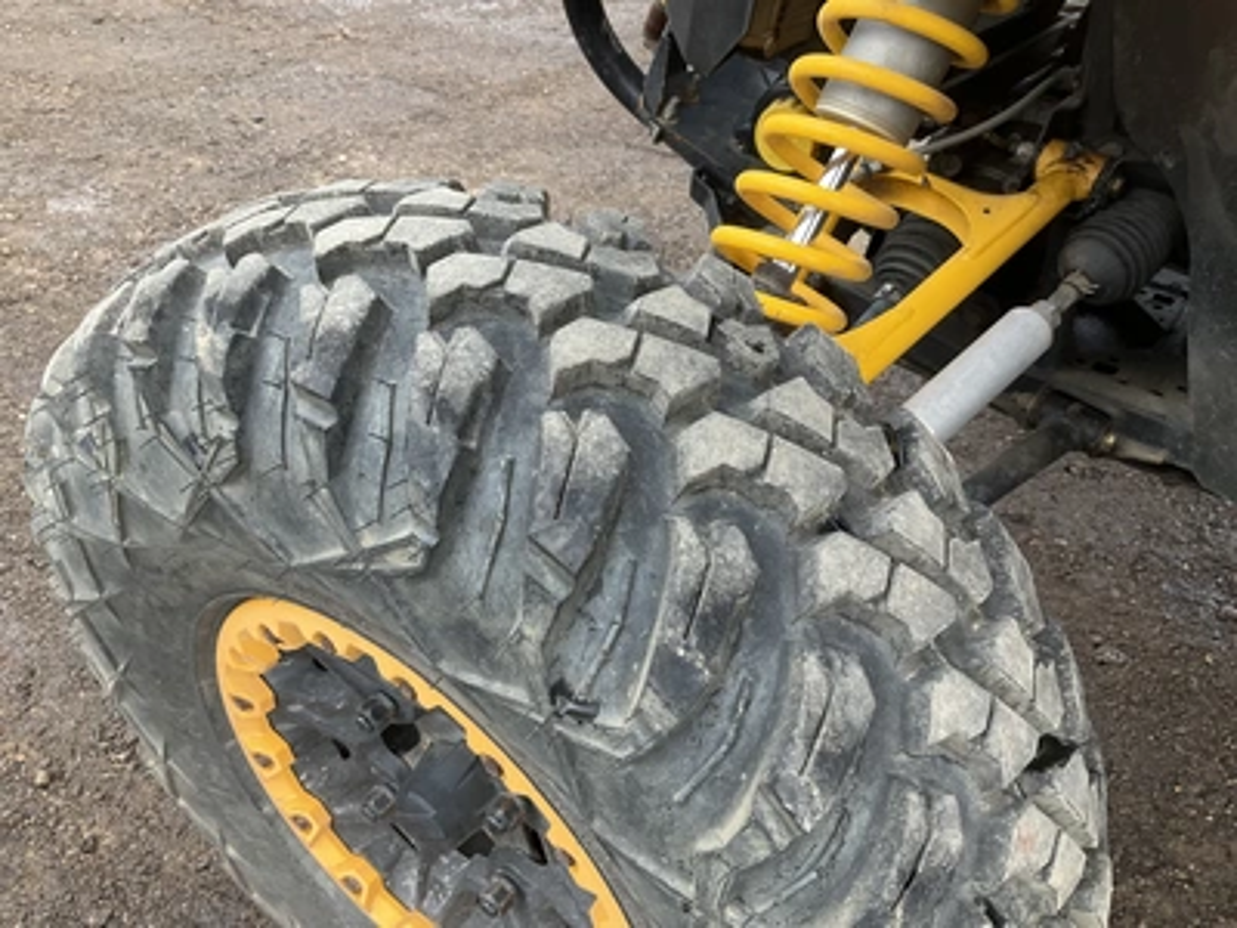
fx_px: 1036
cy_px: 464
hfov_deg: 61.7
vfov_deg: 48.2
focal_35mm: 29
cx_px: 618
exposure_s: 1/122
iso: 25
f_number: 1.8
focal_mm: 3
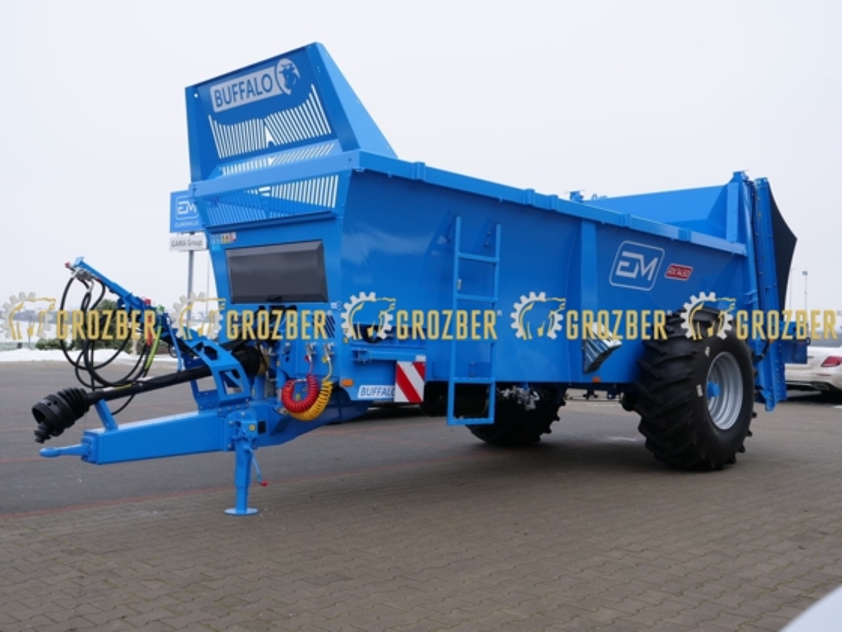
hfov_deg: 51.4
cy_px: 316
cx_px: 421
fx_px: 876
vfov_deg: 39.7
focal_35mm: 36
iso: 200
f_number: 4
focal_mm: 18
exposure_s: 1/160
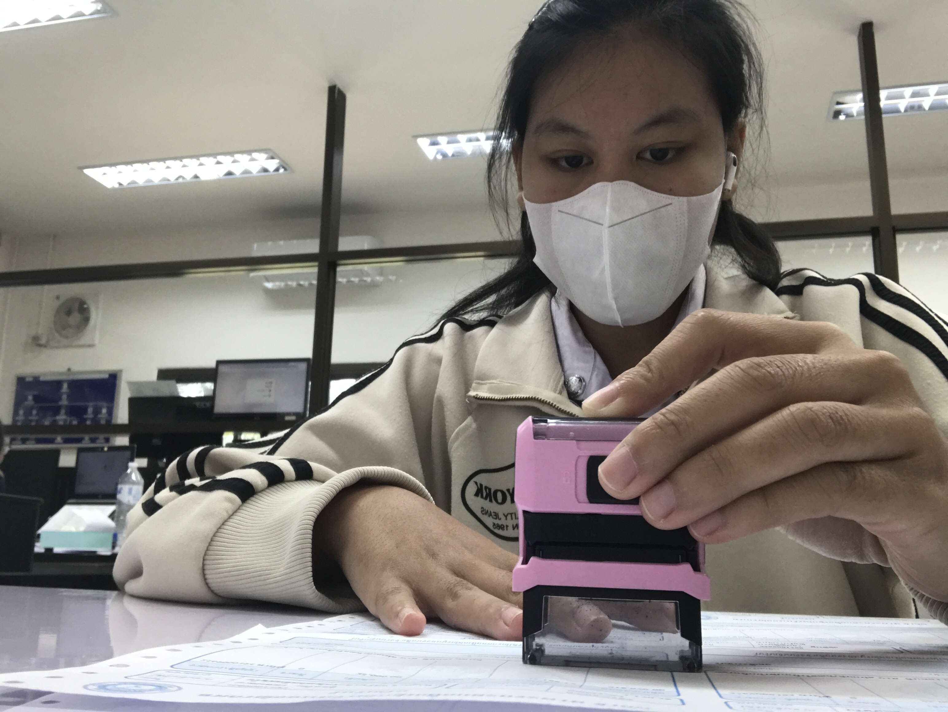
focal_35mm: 32
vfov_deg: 44.2
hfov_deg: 56.8
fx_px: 877
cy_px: 356
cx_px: 474
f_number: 2.2
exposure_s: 1/33
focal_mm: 2.87
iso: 50
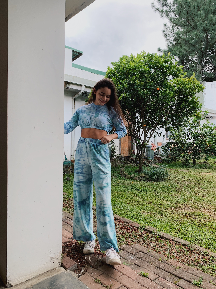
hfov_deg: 53.1
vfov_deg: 67.3
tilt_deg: +0.0
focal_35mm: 26
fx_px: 216
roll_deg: -1.3
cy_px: 144
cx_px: 108
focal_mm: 4.25
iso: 32
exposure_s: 1/121
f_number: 1.8
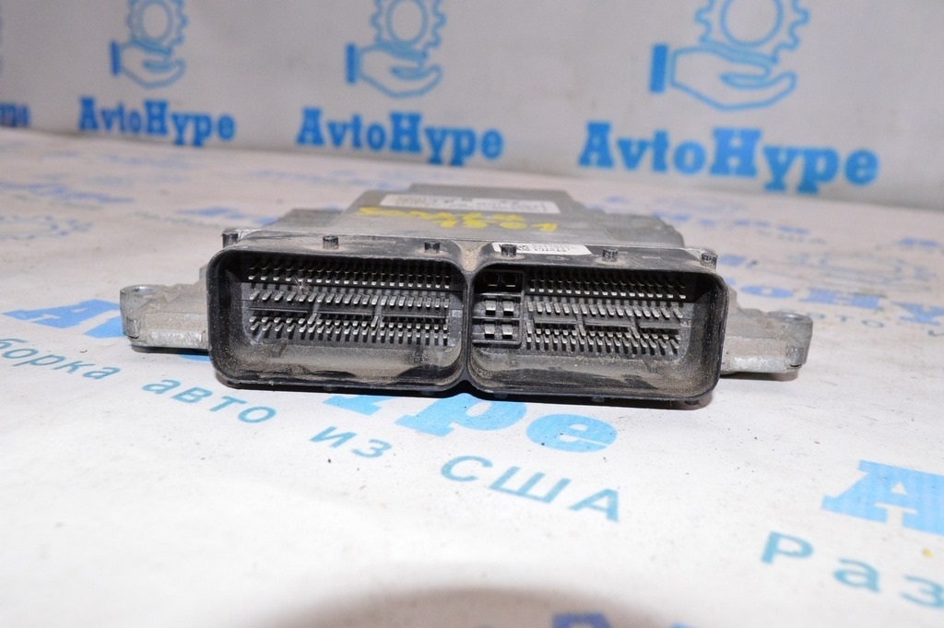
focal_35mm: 30
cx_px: 472
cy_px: 314
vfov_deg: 43.5
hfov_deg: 62.0
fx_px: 786
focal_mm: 20
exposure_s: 1/160
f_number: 8
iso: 1600
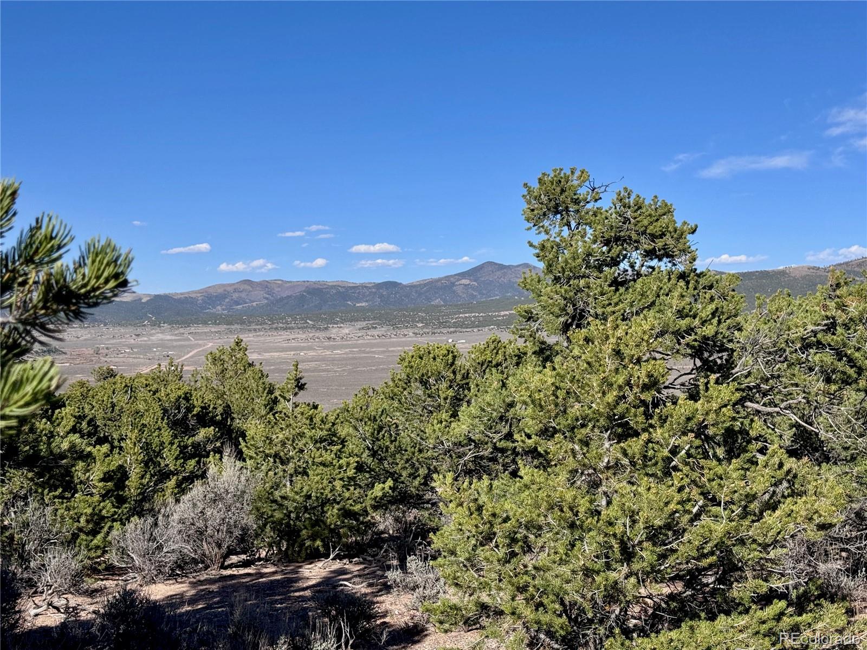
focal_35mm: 48
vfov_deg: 30.3
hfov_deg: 39.7
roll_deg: +0.1
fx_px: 1202
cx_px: 434
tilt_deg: -0.9
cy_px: 325
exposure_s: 1/5848
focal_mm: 6.76
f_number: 1.78
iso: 64
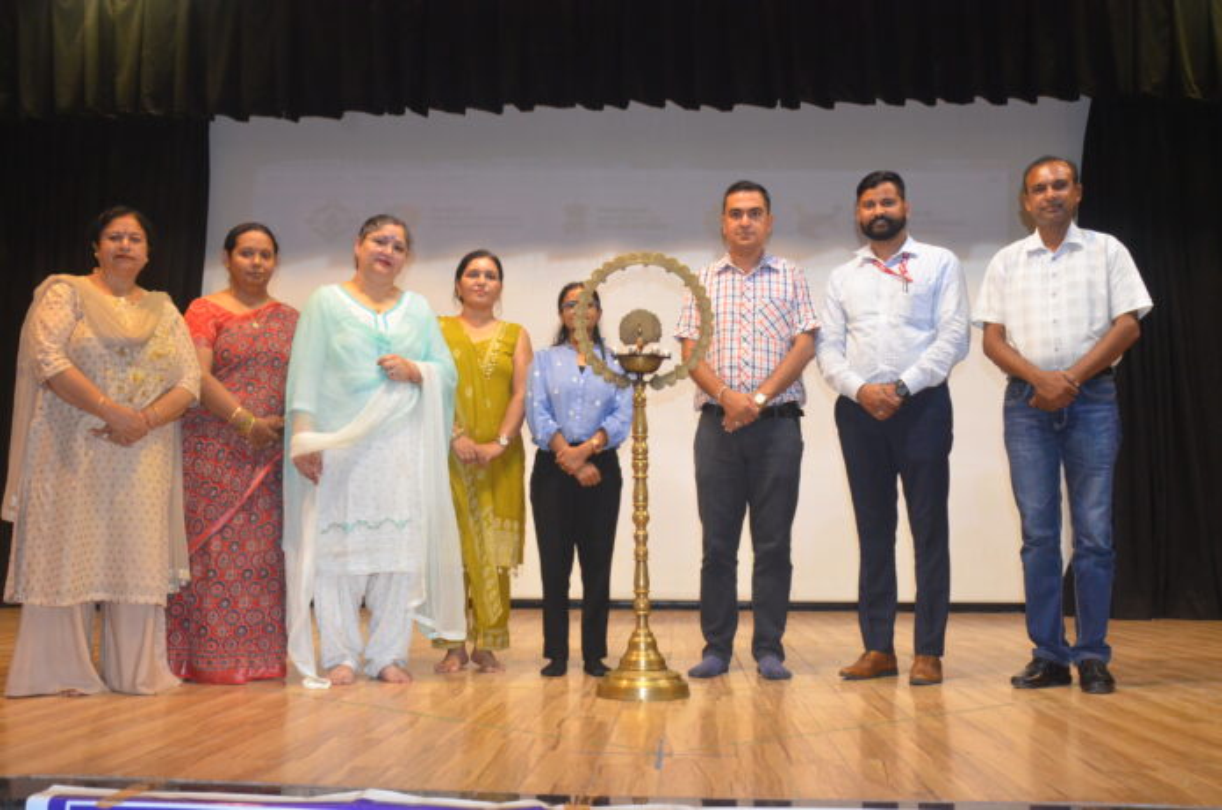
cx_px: 611
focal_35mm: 33
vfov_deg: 39.8
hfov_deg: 57.3
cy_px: 405
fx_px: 1118
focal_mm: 22
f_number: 6.3
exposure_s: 1/60
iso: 2200
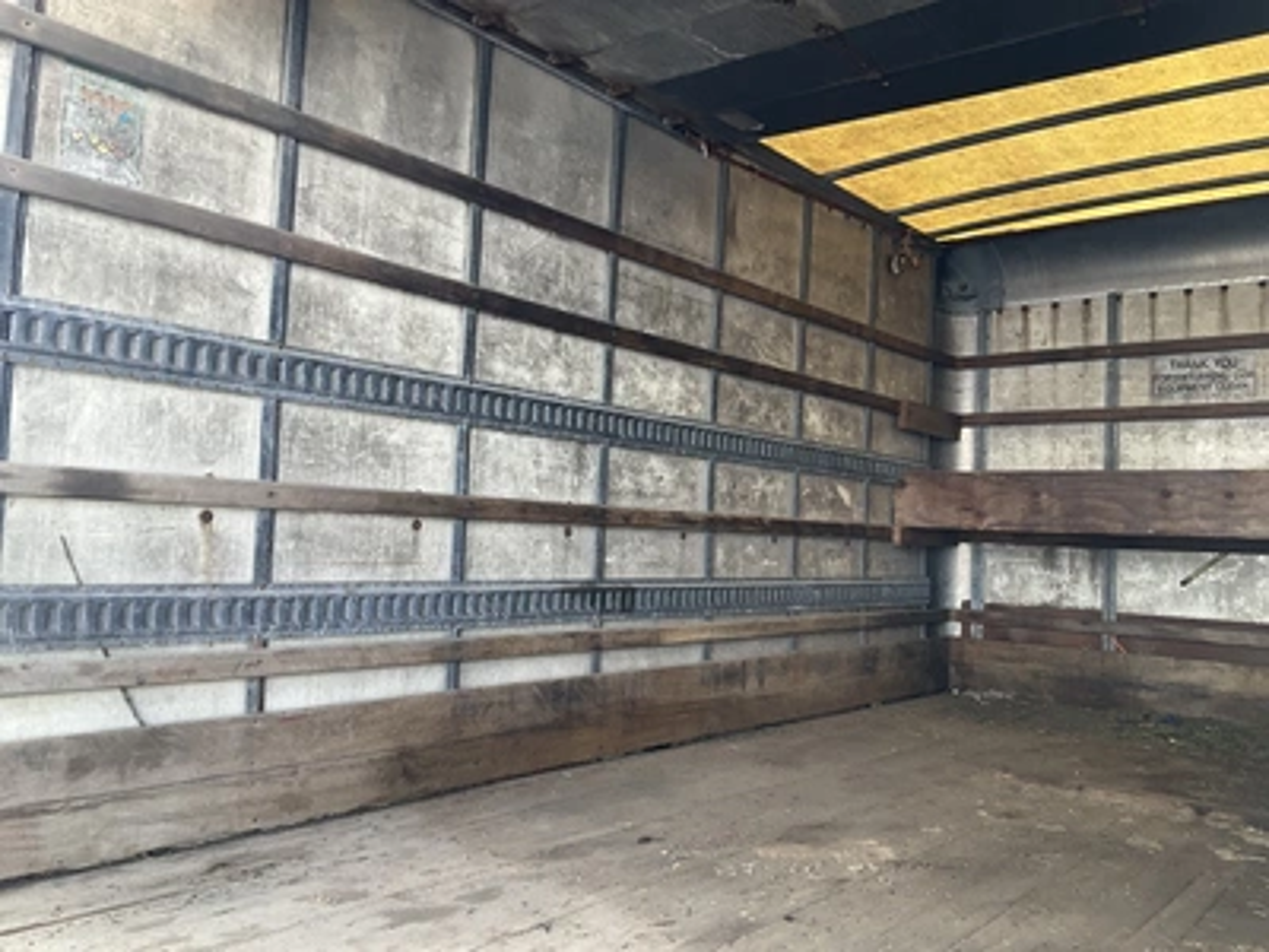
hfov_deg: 61.7
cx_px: 634
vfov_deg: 48.2
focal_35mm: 29
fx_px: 1063
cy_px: 476
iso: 32
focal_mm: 3
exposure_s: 1/122
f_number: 1.8
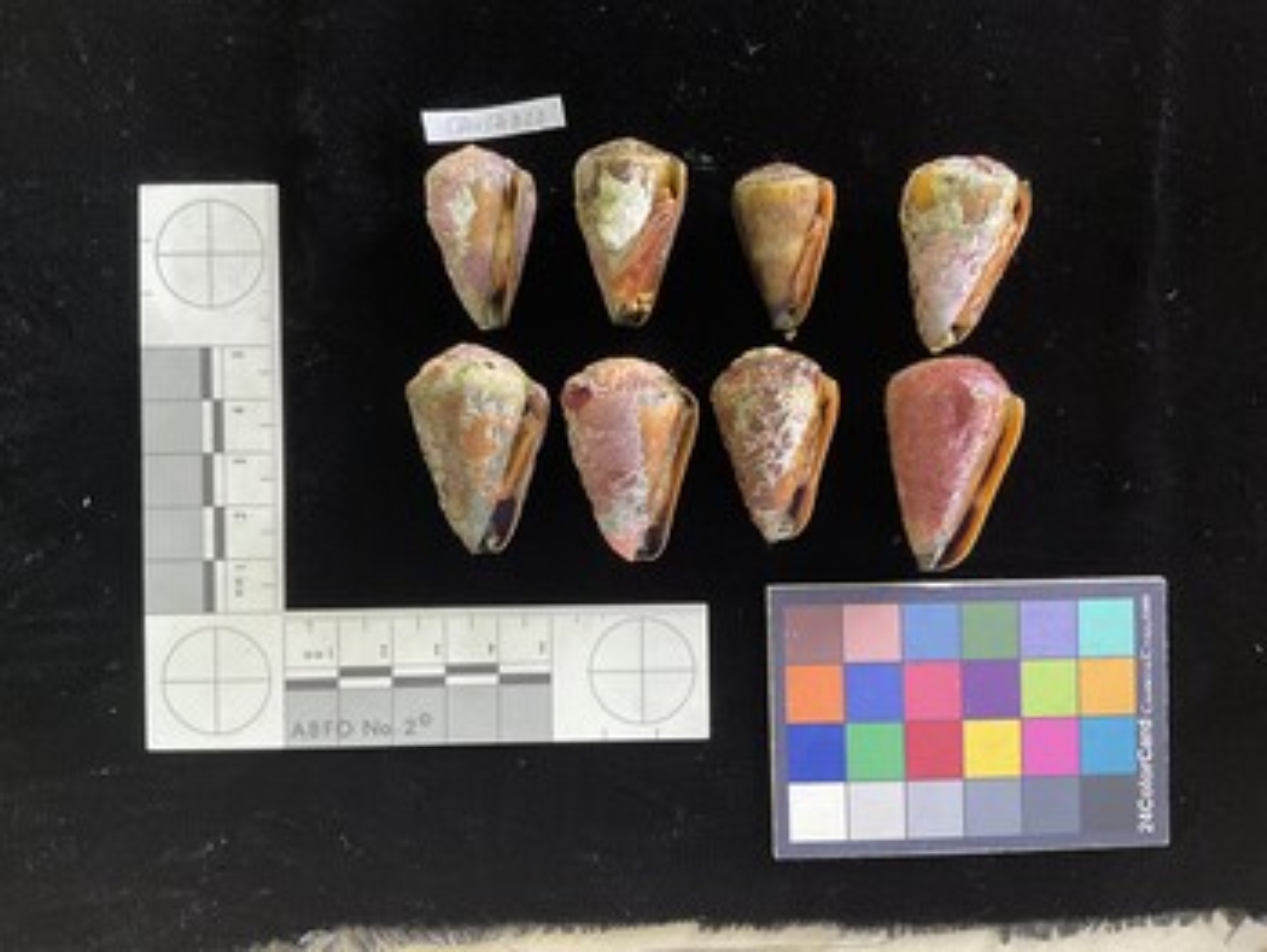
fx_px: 1062
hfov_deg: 61.6
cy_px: 476
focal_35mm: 29
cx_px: 634
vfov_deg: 48.3
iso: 125
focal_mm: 3
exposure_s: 1/60
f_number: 1.8
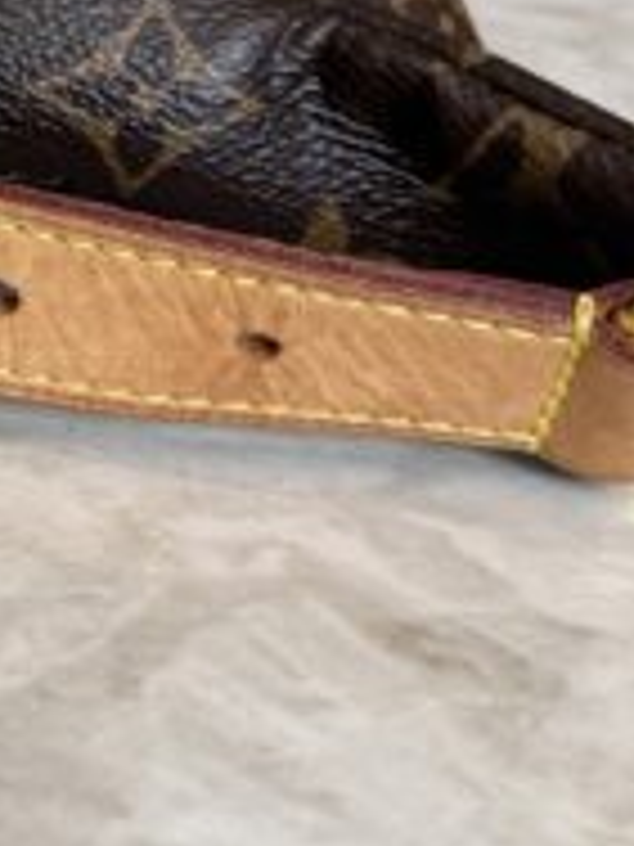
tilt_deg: -19.1
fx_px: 2491
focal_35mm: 102
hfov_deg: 13.0
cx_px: -526
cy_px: -117
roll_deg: -0.9
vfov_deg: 18.4
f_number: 1.78
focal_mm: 6.76
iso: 100
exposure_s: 1/120
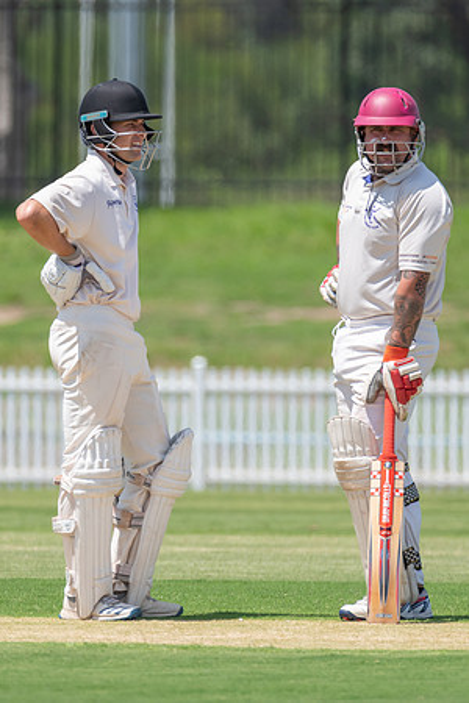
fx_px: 16312
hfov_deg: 1.6
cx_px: 197
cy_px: 329
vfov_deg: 2.5
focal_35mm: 835
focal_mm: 500
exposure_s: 1/1250
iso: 400
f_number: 7.1
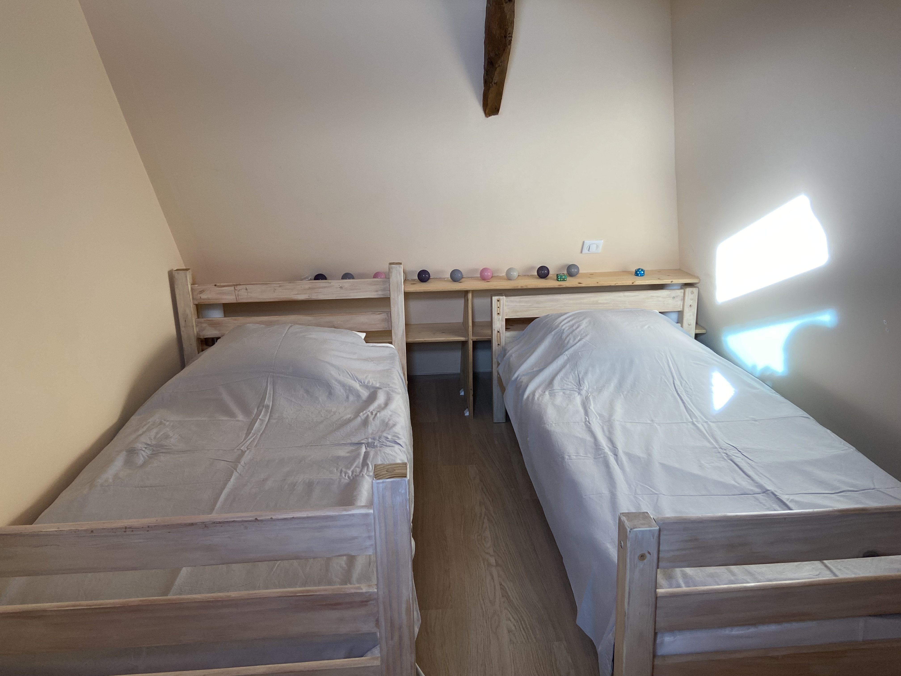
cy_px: 338
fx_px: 677
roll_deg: +0.7
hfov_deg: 67.3
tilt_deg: -17.3
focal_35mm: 26
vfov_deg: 53.1
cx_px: 450
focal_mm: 4.25
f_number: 1.8
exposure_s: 1/121
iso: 80
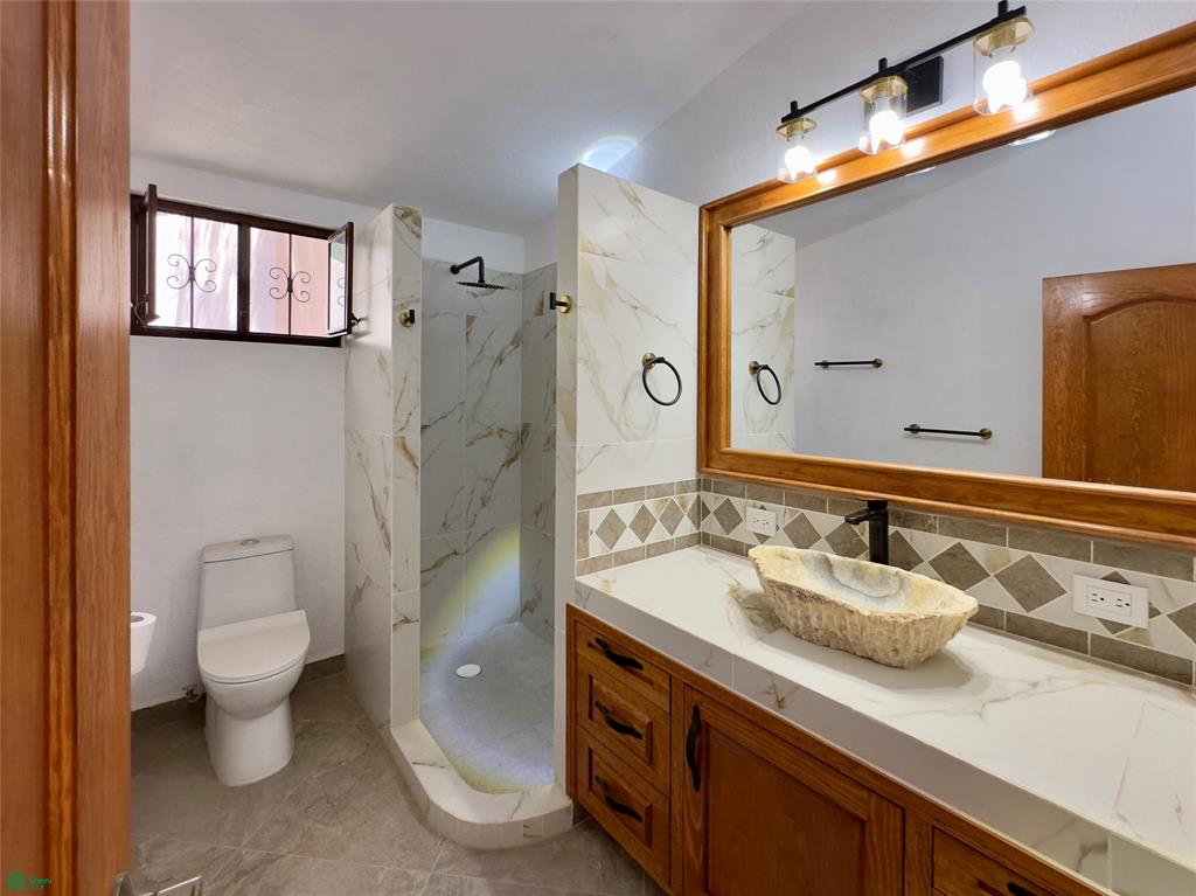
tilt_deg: -5.2
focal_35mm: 14
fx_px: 483
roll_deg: -0.7
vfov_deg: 85.6
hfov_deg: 102.1
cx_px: 598
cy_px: 448
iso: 125
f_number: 2.2
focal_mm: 2.22
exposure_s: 1/120
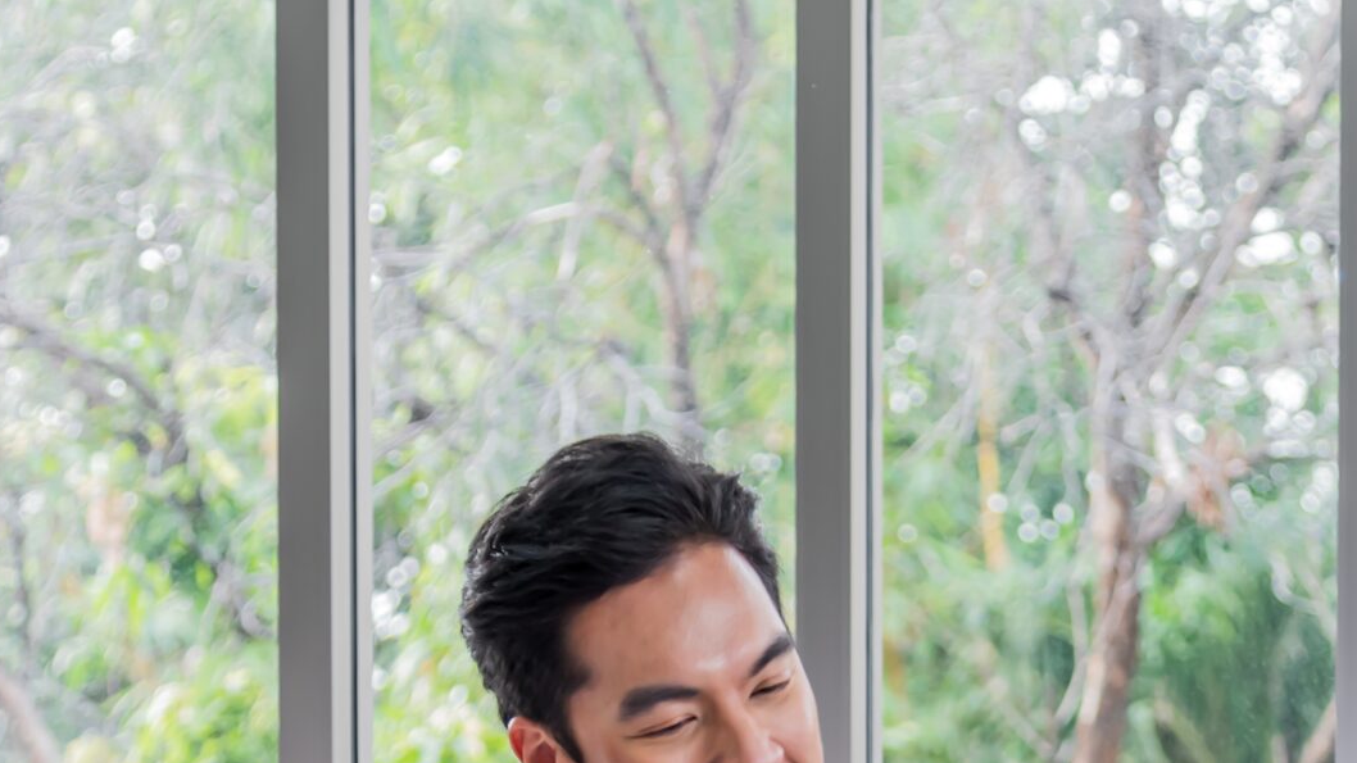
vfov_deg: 8.1
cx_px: 867
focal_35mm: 147
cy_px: 1012
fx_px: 5289
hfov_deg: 14.6
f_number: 4
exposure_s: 1/200
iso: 500
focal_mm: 58
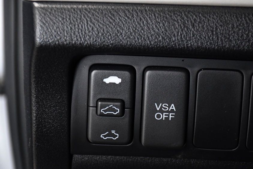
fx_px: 1026
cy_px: 101
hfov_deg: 14.1
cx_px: 149
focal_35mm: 146
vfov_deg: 9.4
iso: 2500
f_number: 5.3
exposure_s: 1/200
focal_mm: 80
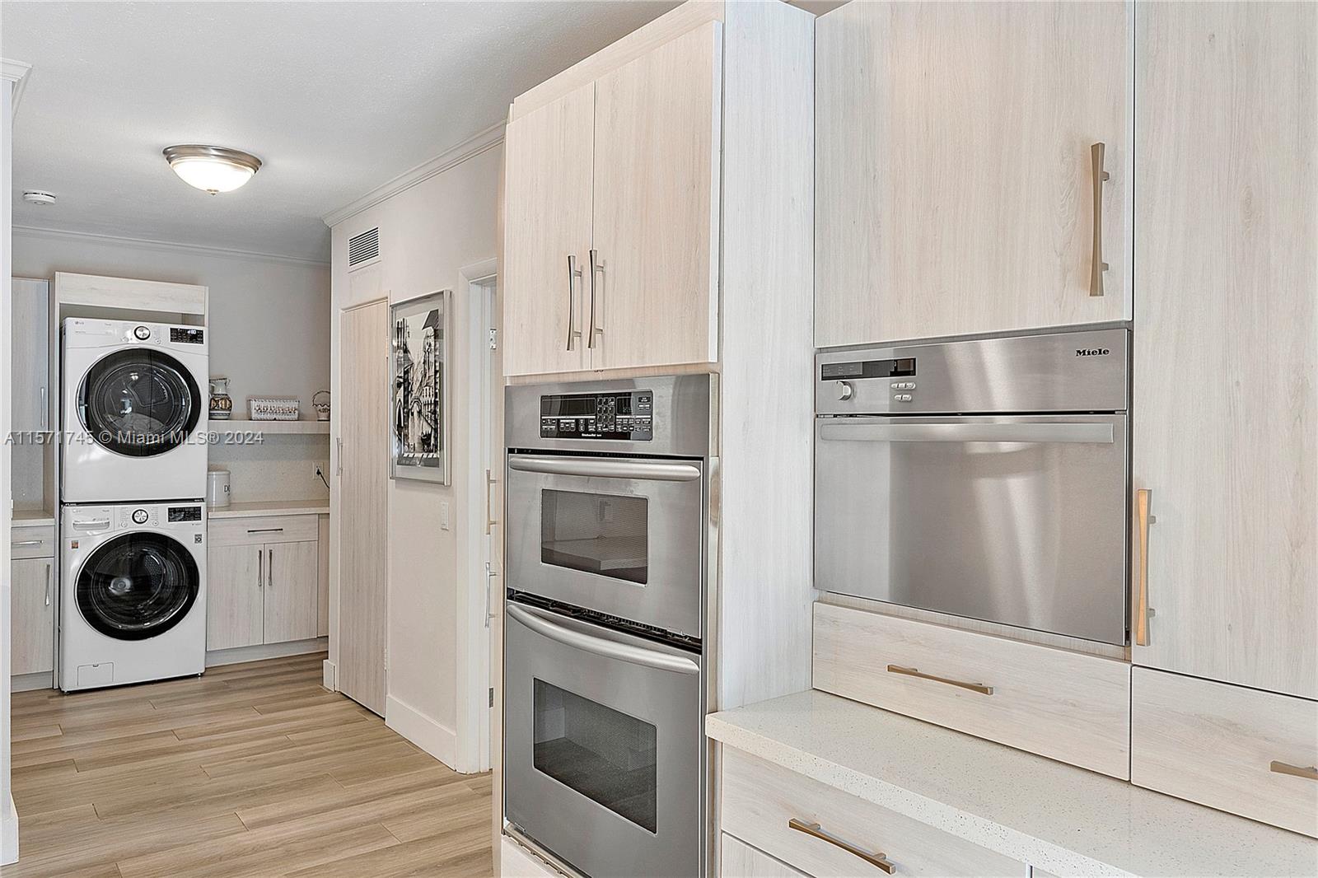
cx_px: 659
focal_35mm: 27
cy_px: 439
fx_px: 988
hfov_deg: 67.4
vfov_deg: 47.9
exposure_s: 1/30
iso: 250
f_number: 6.3
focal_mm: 18
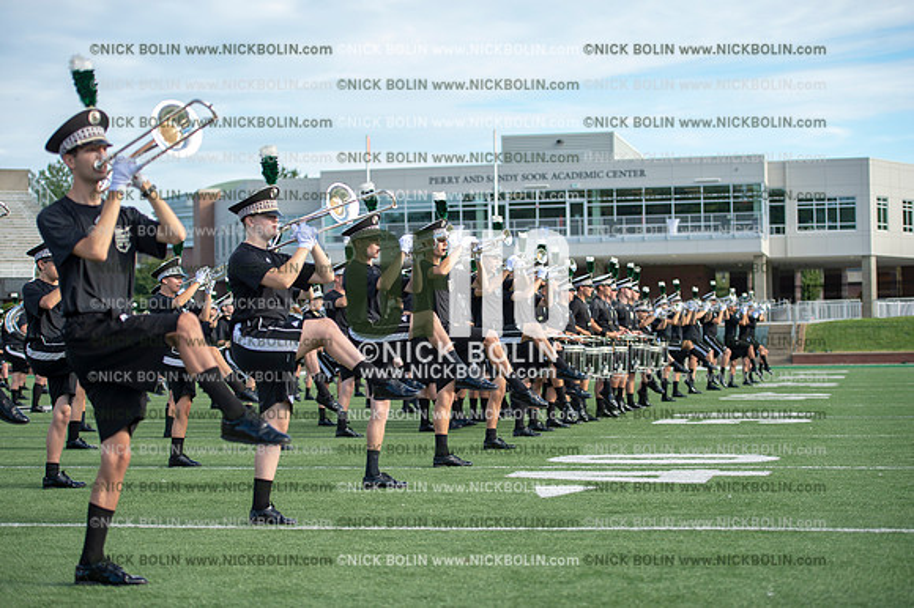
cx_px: 457
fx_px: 1776
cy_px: 304
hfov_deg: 28.9
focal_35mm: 70
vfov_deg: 19.4
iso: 160
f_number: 2.8
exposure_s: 1/800
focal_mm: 70
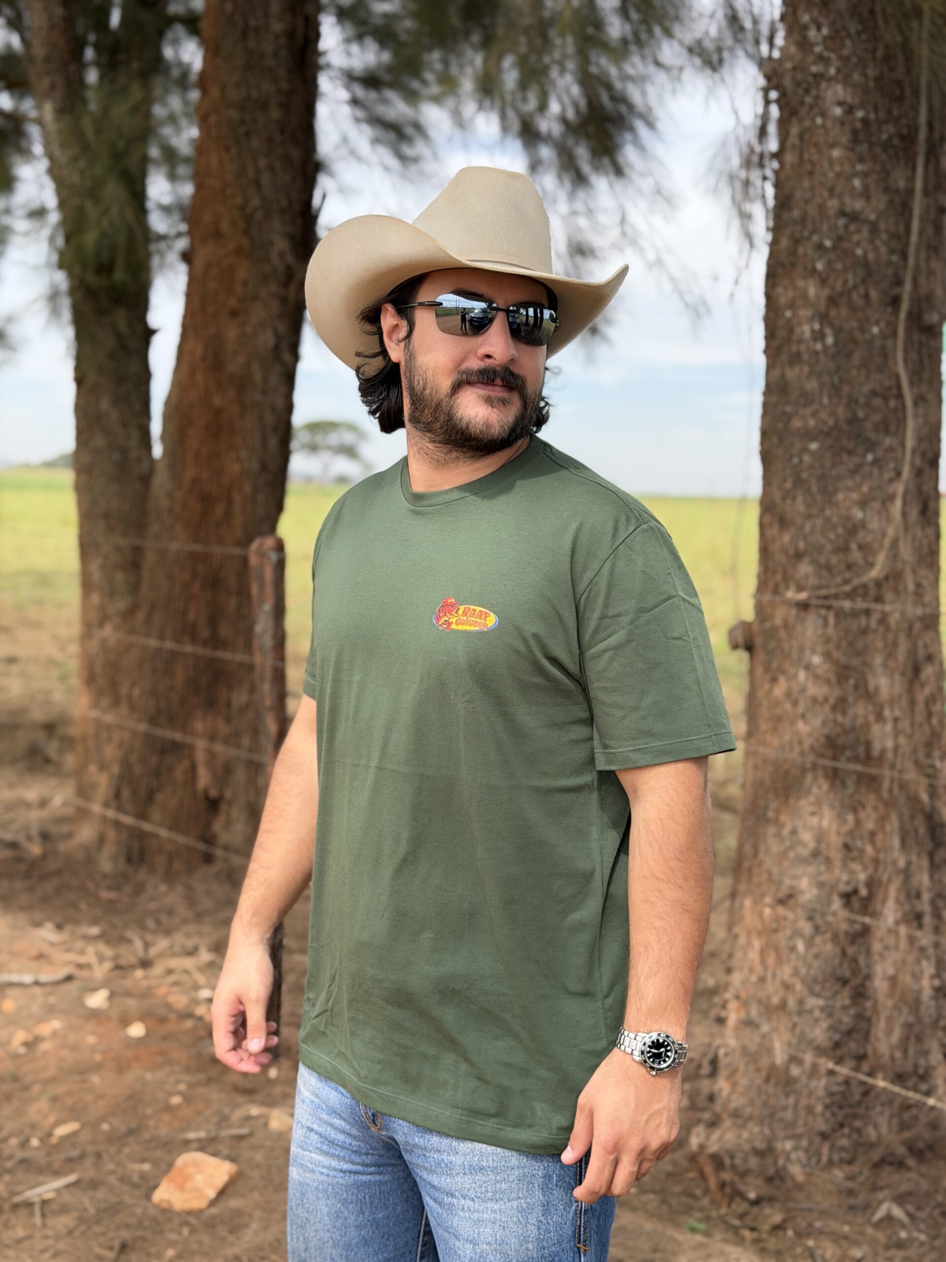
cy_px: 631
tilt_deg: -3.8
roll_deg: -1.2
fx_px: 1749
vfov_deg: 39.7
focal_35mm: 48
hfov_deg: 30.3
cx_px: 473
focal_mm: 6.76
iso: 100
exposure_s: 1/2273
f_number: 1.78
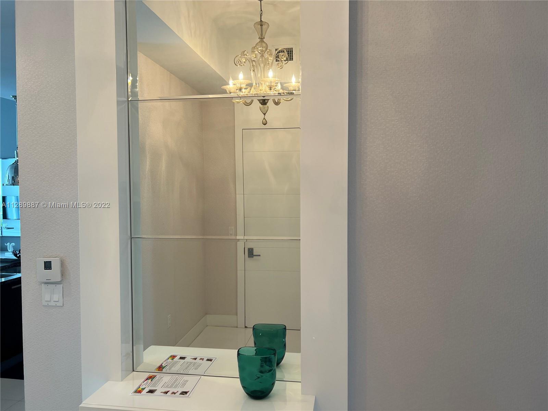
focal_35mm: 26
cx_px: 274
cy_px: 206
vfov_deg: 53.1
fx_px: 412
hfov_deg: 67.3
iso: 80
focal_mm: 5.7
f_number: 1.5
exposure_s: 1/120
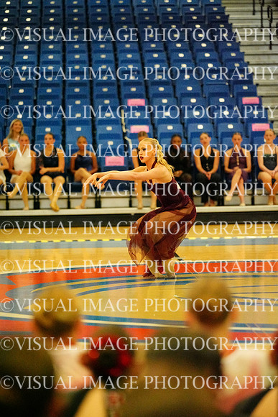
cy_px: 208
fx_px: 1736
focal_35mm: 150
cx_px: 139
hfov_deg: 9.2
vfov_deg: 13.7
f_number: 2.8
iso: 25600
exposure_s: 1/1600
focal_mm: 150
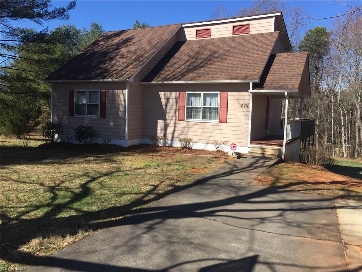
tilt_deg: -4.3
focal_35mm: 29
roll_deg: -2.1
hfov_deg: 61.7
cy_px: 136
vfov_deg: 48.2
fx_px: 303
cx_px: 181
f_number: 2.2
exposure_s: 1/1464
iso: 32
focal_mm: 4.15
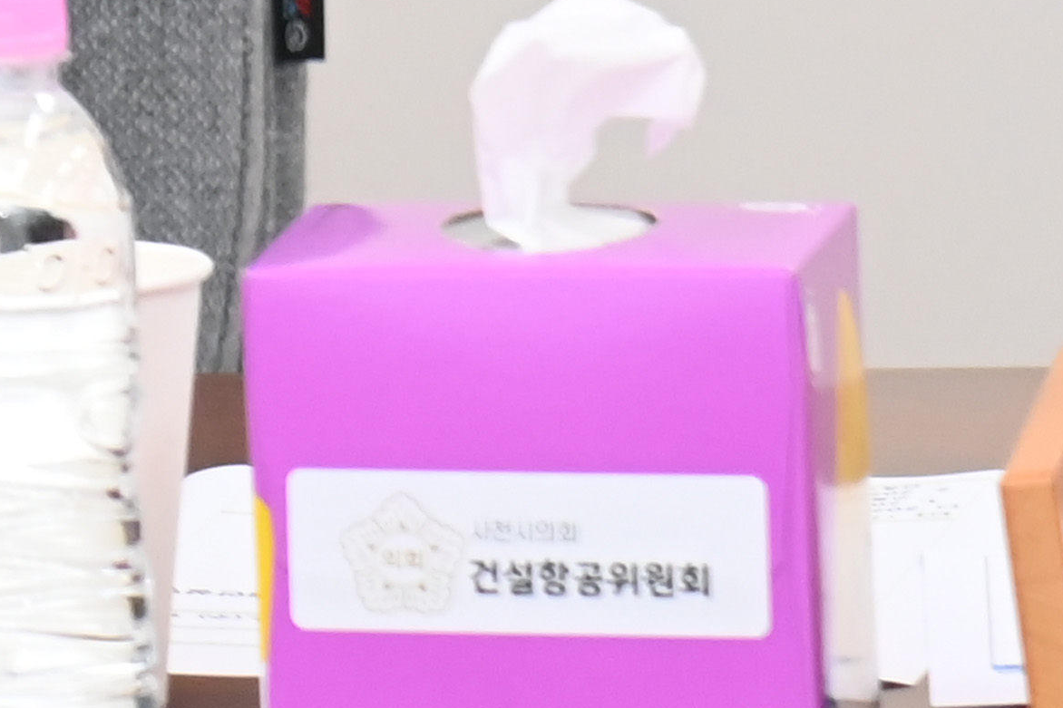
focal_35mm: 570
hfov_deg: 3.6
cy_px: -441
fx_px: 16827
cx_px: -1384
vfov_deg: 2.4
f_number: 6.3
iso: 3200
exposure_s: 1/250
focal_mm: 120
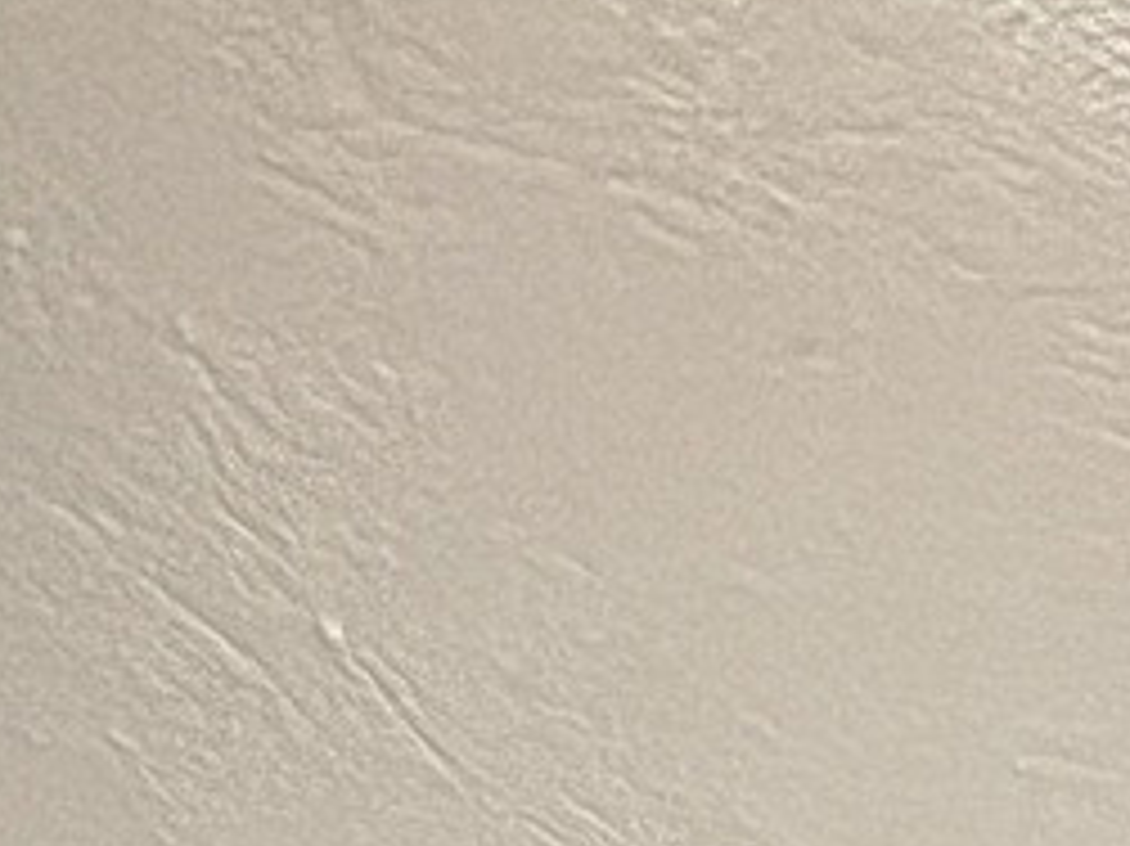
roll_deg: +0.6
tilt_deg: -2.7
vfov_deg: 8.8
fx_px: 3491
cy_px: 3100
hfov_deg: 18.3
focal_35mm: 107
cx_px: 828
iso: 1000
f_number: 2.2
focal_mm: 2.22
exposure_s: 1/49
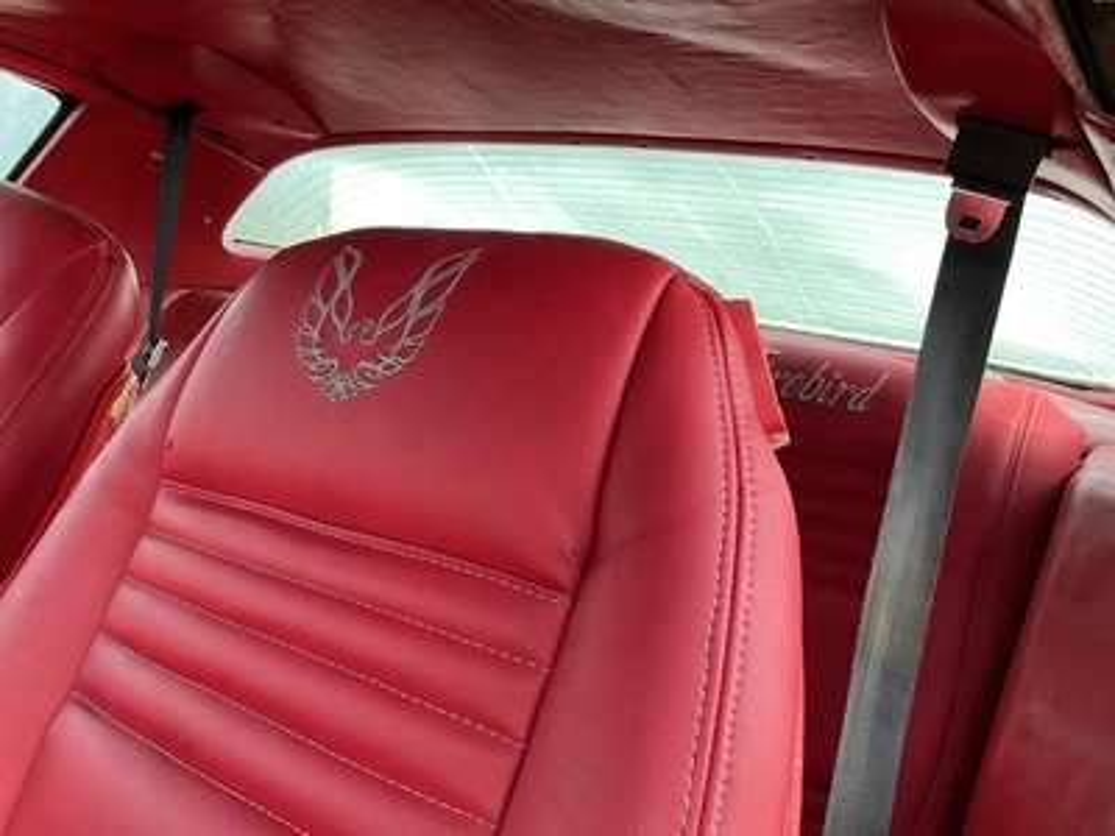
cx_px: 558
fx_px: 902
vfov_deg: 49.7
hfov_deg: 63.4
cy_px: 418
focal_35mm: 28
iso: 32
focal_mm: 3
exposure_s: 1/122
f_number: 1.8
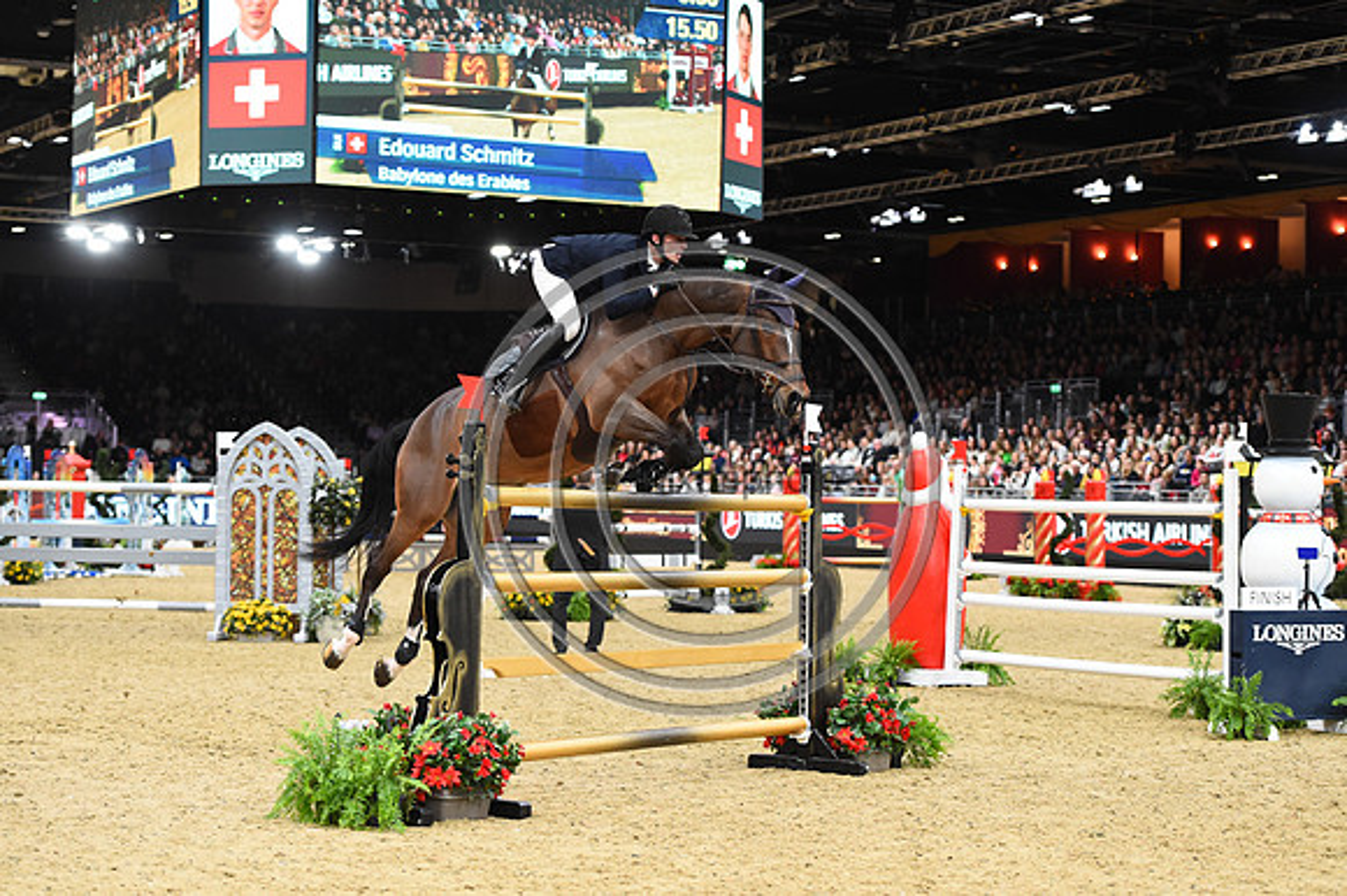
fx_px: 3178
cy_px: 448
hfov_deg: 23.9
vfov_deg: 16.1
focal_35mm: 85
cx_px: 674
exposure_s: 1/800
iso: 5000
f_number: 3.5
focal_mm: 85
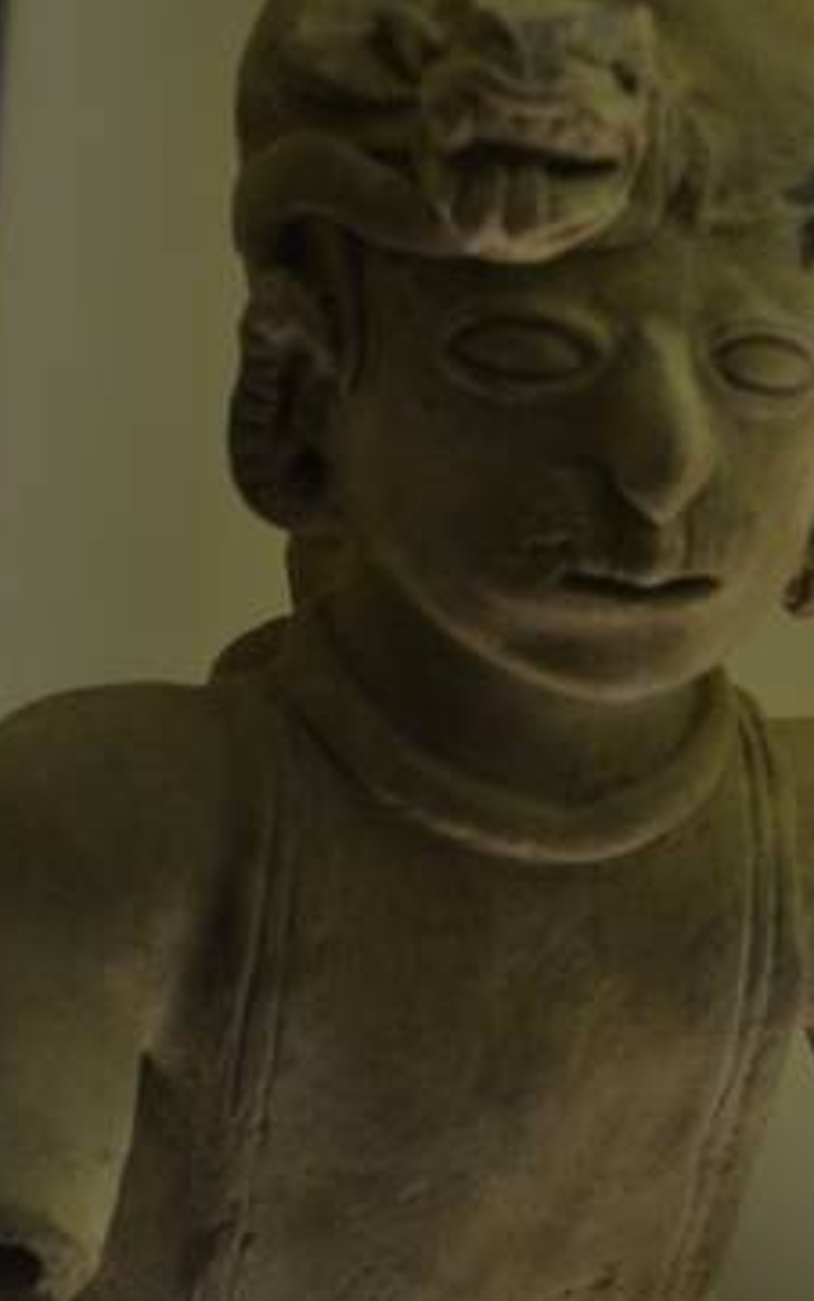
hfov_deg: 14.8
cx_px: 517
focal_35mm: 88
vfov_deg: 23.2
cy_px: 1031
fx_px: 3120
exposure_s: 1/15
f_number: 5.6
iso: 200
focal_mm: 26
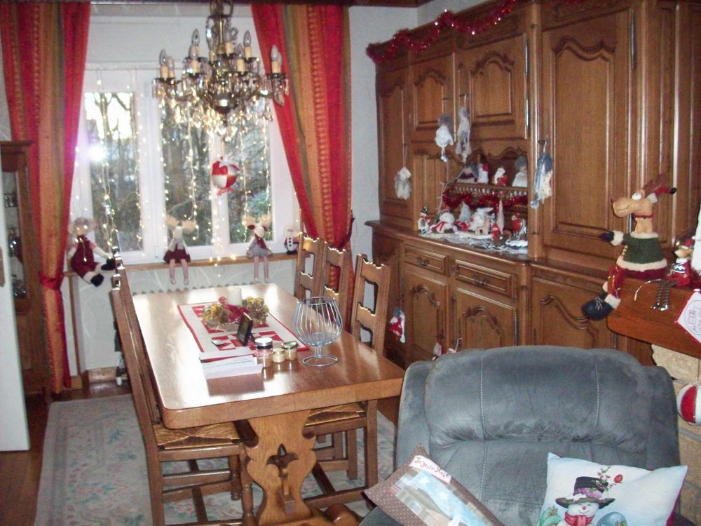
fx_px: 749
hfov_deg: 50.1
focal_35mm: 37
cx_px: 350
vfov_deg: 38.7
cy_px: 263
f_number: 2.8
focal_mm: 6.2
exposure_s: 1/128
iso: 400
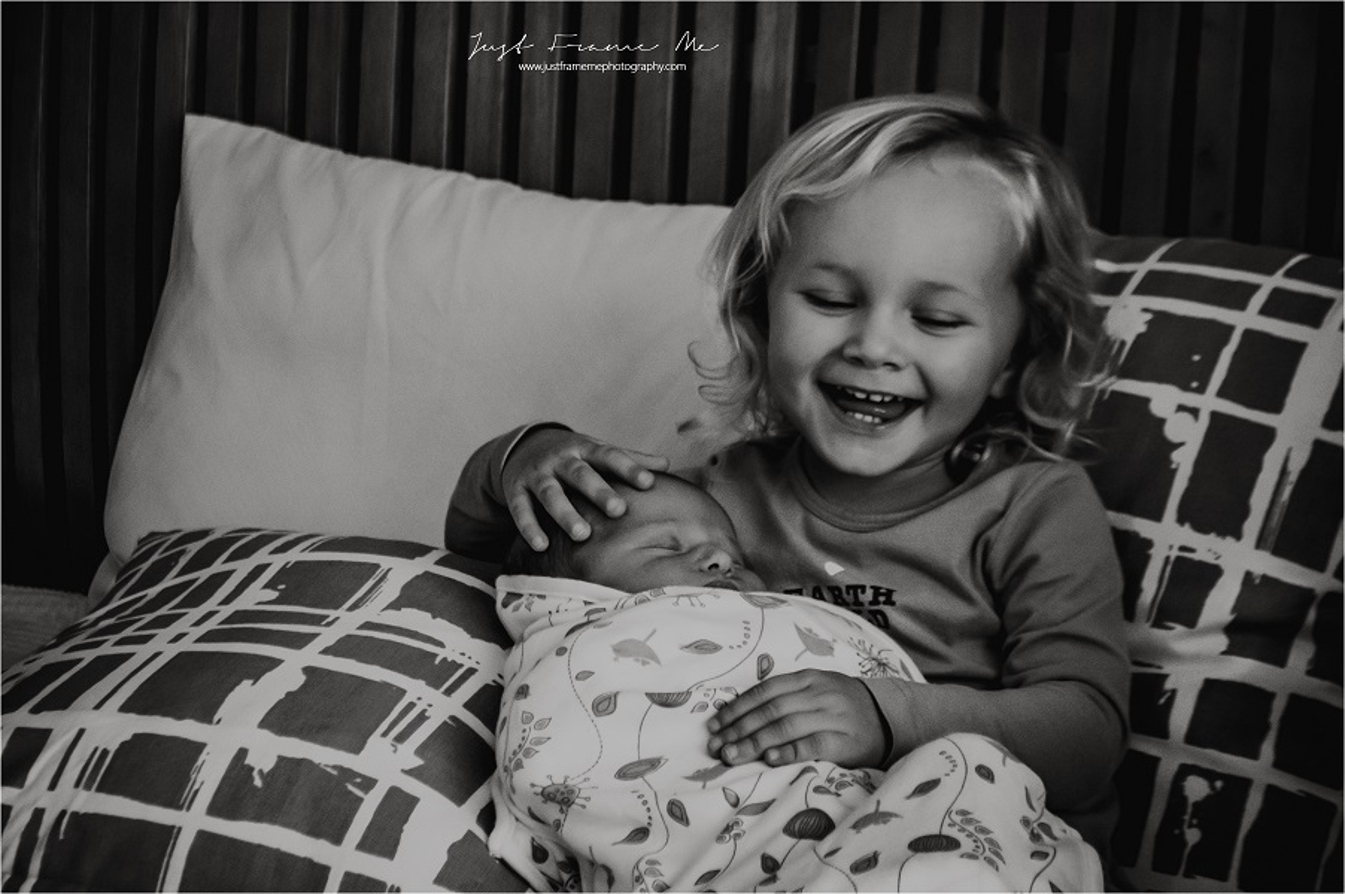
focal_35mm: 75
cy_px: 447
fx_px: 2800
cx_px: 672
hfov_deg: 27.0
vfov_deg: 18.2
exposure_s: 1/250
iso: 3200
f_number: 5.6
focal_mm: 50
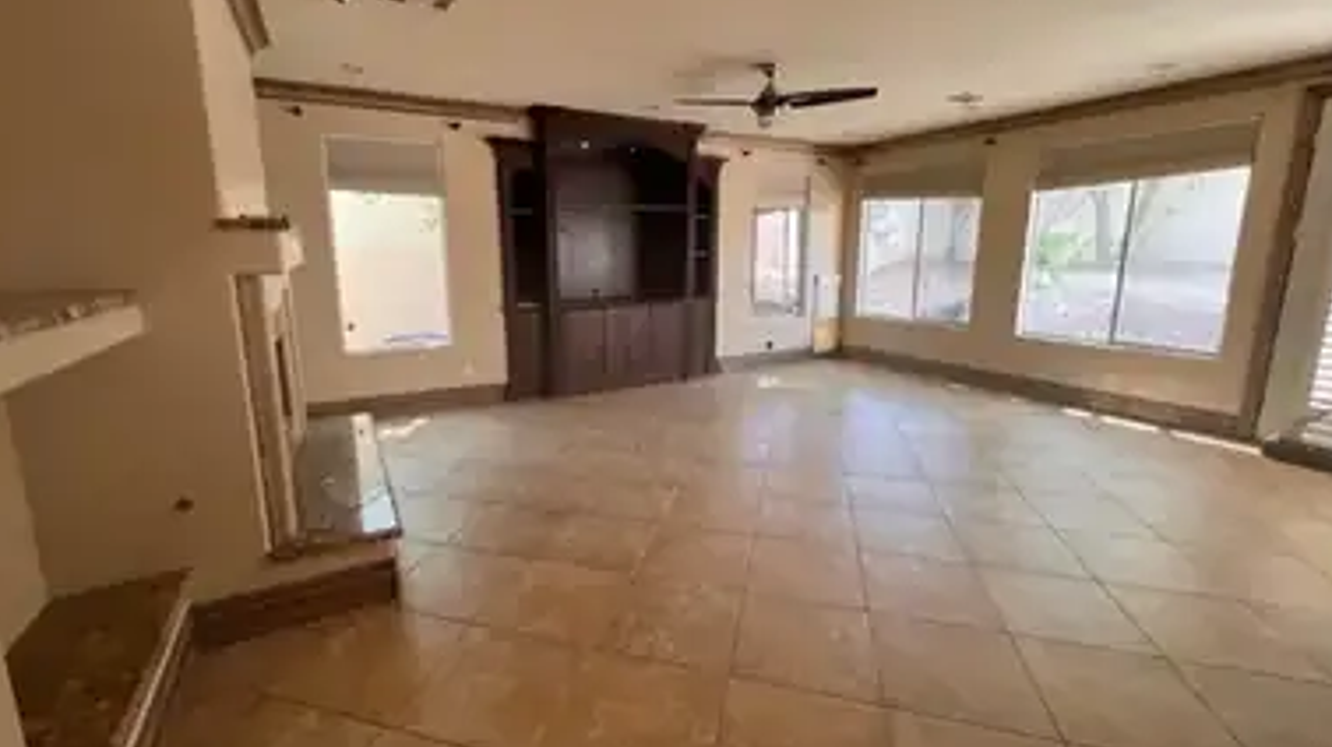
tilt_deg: -10.3
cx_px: 645
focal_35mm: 15
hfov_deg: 103.0
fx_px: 529
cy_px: 352
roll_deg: +0.5
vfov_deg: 70.4
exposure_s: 1/120
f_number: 1.8
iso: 200
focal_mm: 1.57
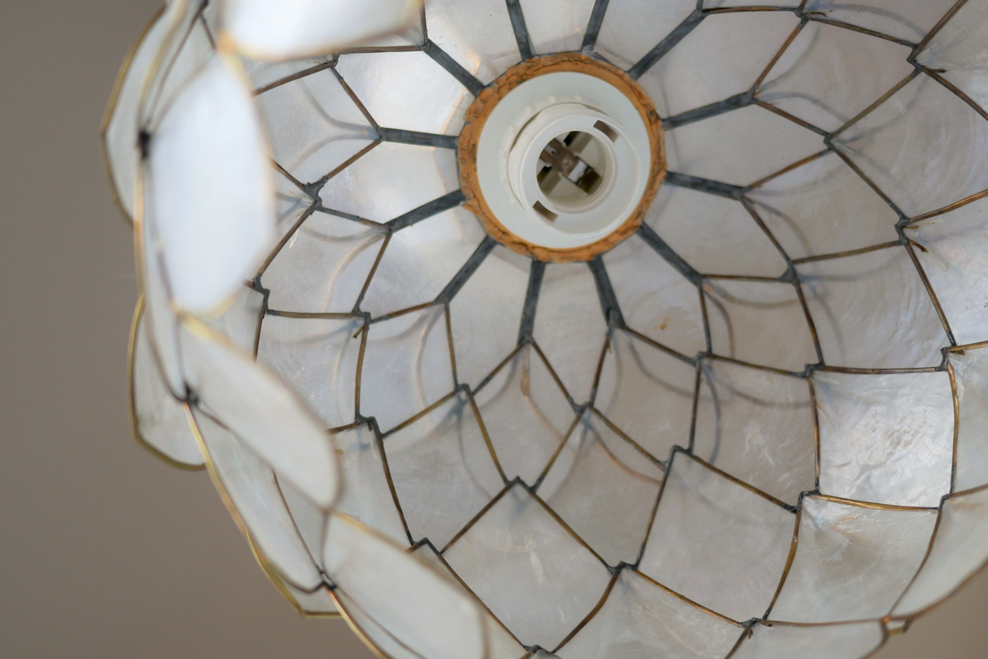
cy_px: 372
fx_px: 1290
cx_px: 512
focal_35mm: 47
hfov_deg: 41.9
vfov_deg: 28.6
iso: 200
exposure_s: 1/100
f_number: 1.7
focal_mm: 20
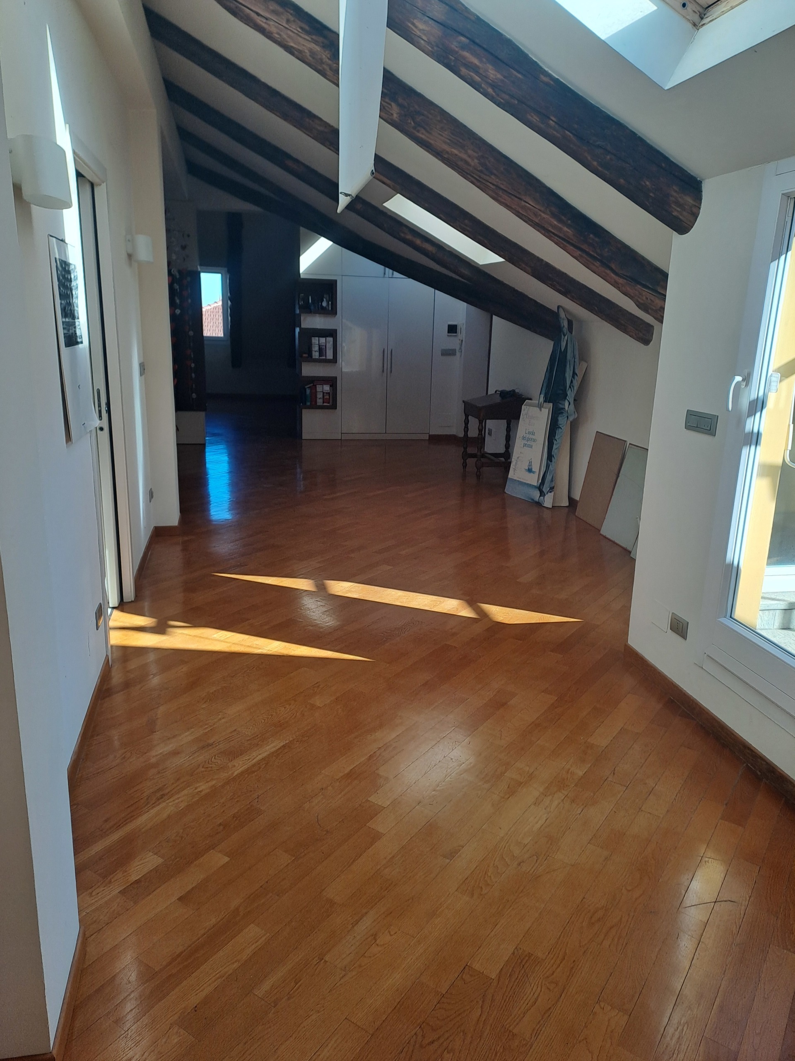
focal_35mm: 25
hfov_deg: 54.9
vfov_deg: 69.4
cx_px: 398
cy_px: 530
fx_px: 766
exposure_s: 1/157
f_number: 1.8
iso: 32
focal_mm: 4.65
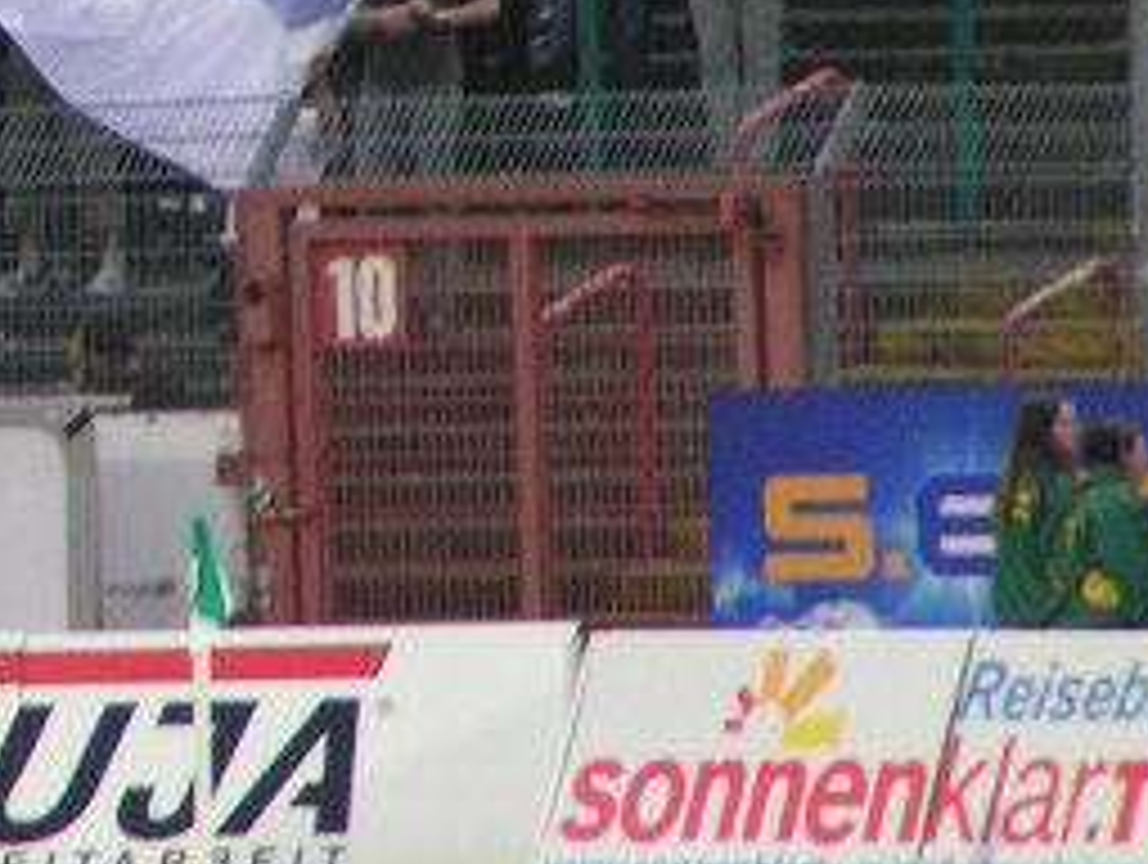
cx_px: -585
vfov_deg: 1.3
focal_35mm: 1190
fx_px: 39521
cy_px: 27
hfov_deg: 1.7
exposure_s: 1/60
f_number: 3.5
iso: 200
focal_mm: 58
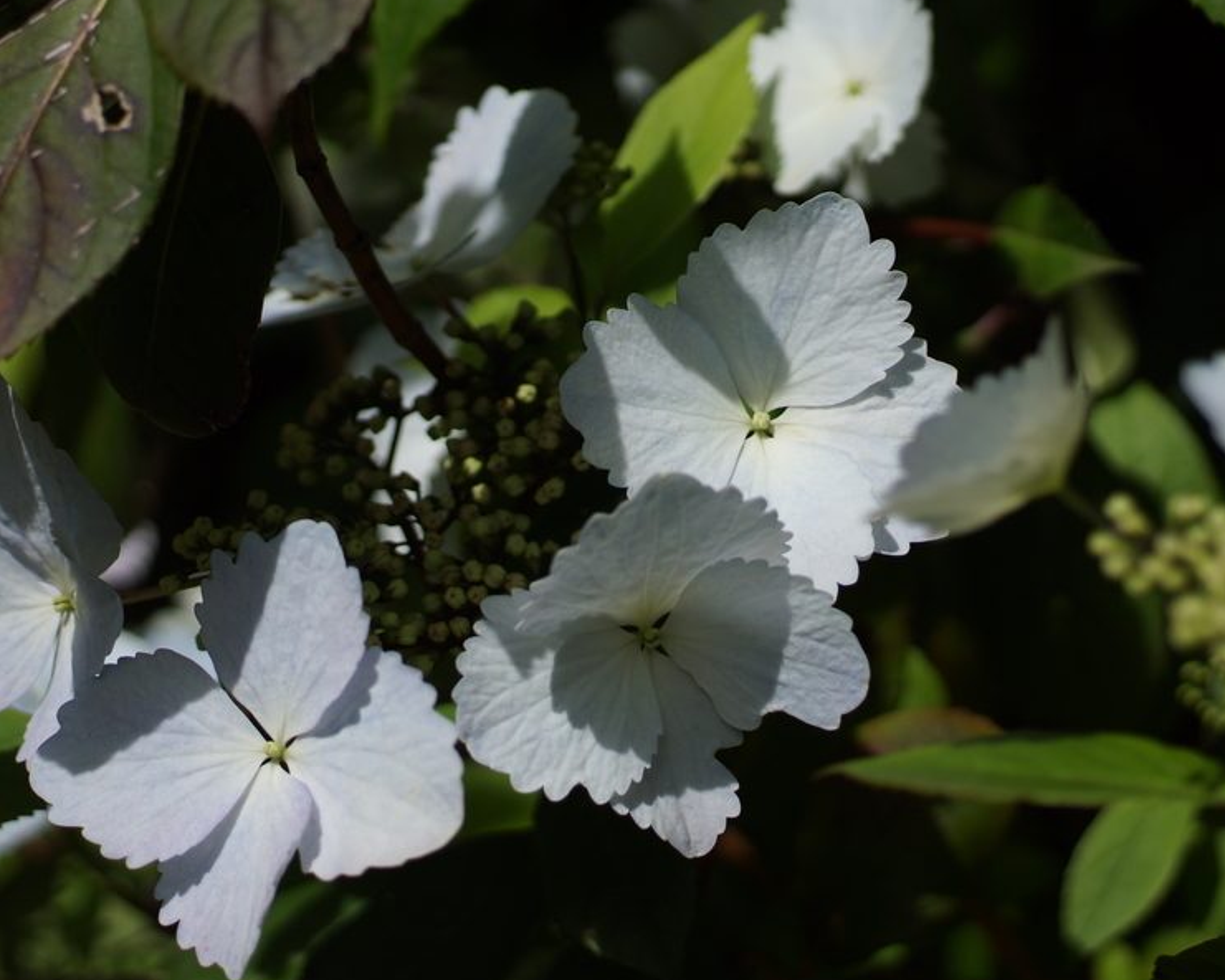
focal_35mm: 114
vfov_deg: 13.5
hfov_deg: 16.8
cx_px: 699
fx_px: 4134
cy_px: 529
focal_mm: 50
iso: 100
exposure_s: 1/4000
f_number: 2.8
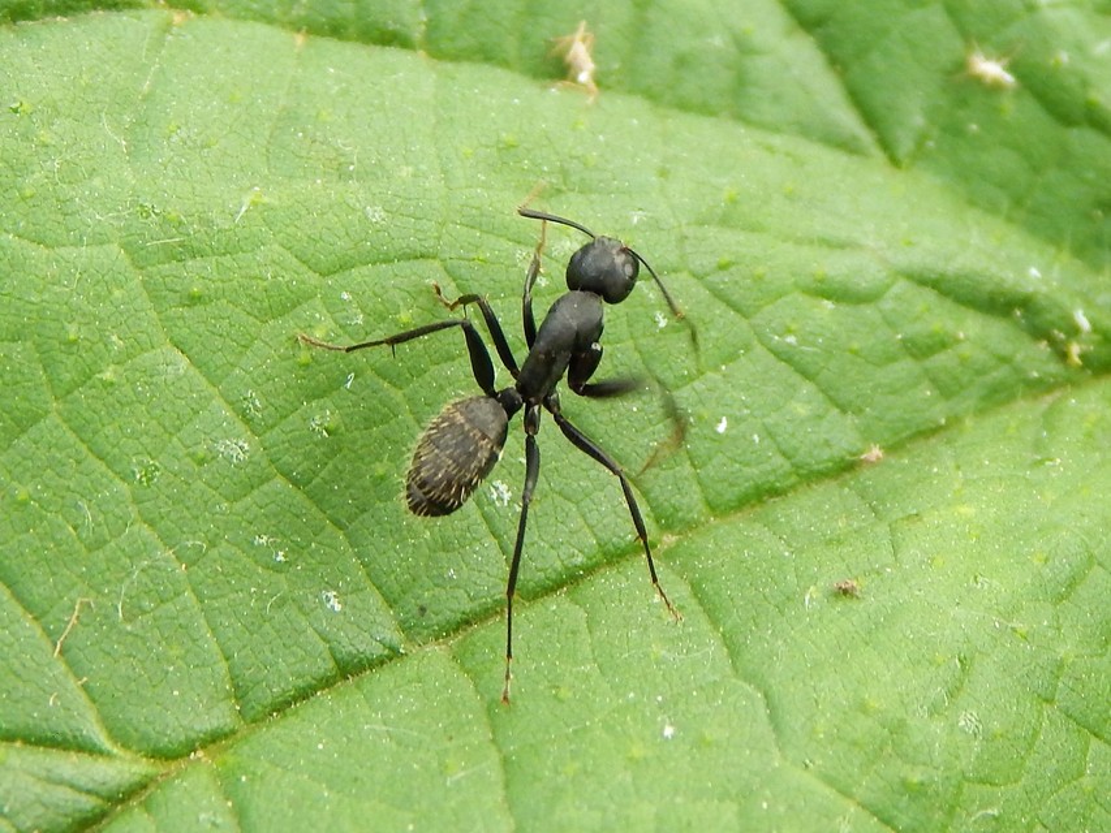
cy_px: 416
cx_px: 556
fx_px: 2985
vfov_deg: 15.9
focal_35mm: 93
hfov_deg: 21.1
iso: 125
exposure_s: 1/80
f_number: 4.4
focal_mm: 16.6
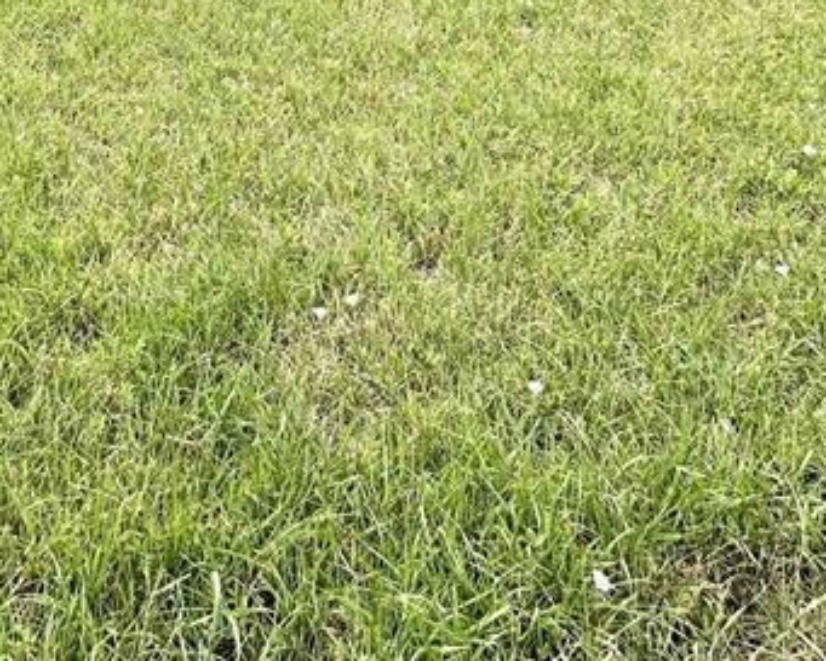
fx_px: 1003
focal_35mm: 41
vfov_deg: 28.4
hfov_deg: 44.7
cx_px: 368
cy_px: -242
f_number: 2.2
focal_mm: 2.22
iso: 50
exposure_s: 1/1335
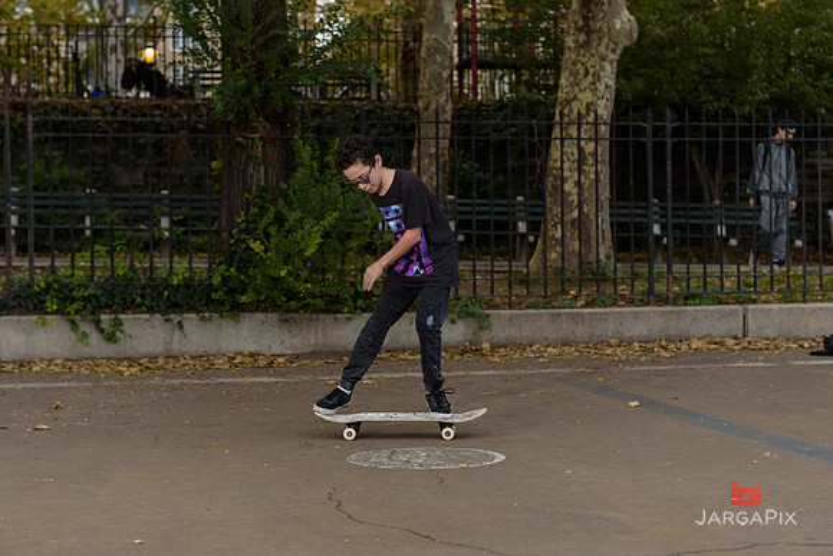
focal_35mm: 66
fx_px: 1527
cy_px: 278
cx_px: 416
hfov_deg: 30.5
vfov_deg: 20.6
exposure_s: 1/250
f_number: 4
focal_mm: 66
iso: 200
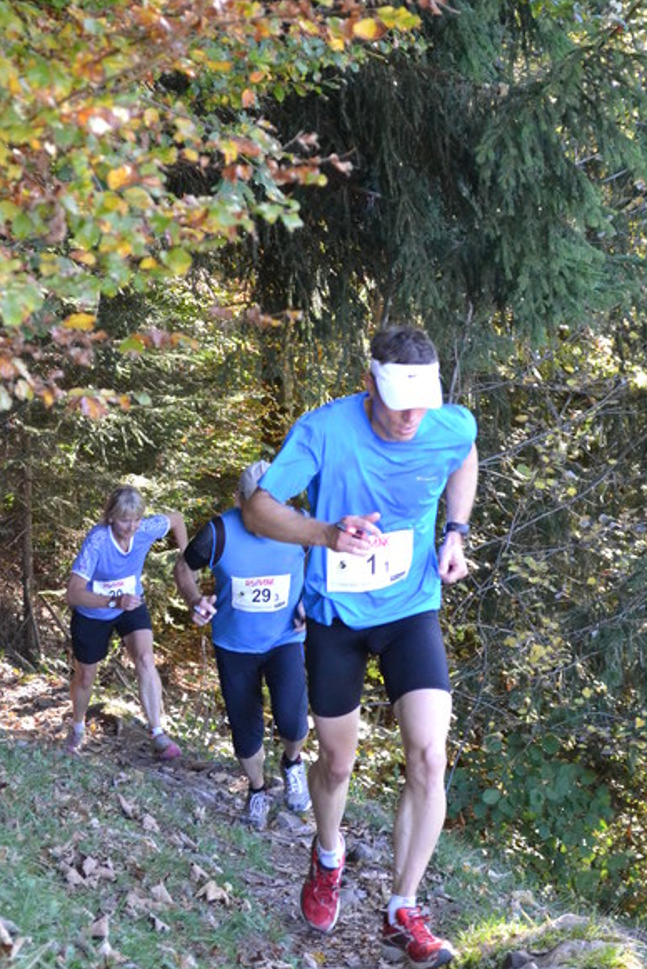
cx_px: 248
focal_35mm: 93
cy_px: 404
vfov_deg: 21.9
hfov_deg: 14.7
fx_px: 2504
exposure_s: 1/200
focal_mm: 48
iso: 3200
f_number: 5.3
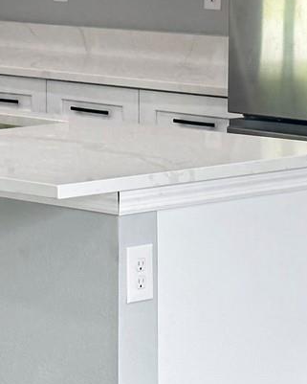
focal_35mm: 187
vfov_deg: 10.3
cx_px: -92
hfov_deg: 8.2
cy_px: 58
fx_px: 2123
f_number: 1.78
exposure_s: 1/120
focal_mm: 6.86
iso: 160
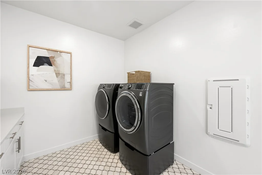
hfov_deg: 104.2
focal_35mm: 14
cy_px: 88
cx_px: 131
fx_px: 102
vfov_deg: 81.2
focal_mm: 14
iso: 400
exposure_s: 1/3
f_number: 9.5
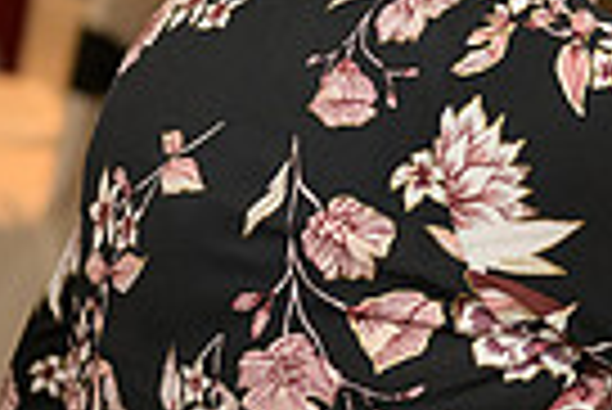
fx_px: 3472
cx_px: 738
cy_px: -43
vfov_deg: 6.7
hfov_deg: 9.9
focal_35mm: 204
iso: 1000
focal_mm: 48
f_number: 3.2
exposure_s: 1/125
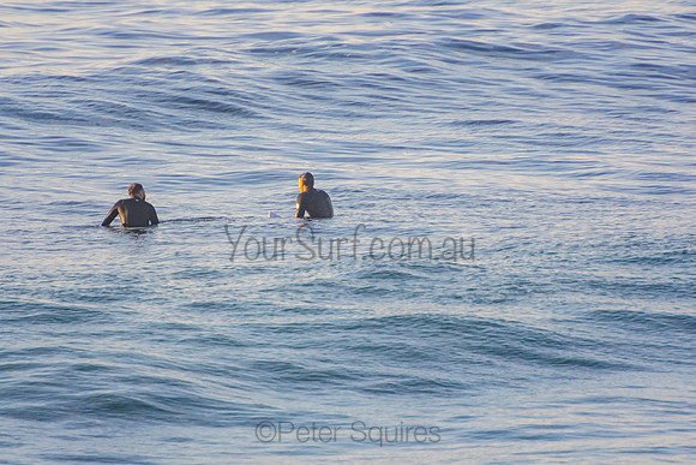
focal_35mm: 621
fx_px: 12015
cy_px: 232
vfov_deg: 2.2
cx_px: 348
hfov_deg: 3.3
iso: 500
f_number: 5.6
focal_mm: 400
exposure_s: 1/1250
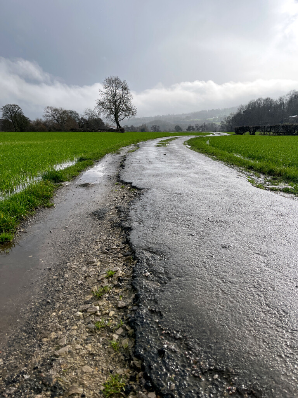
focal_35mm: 26
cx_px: 149
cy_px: 199
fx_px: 298
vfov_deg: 67.3
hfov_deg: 53.1
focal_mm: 5.1
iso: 50
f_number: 1.6
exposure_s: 1/6494
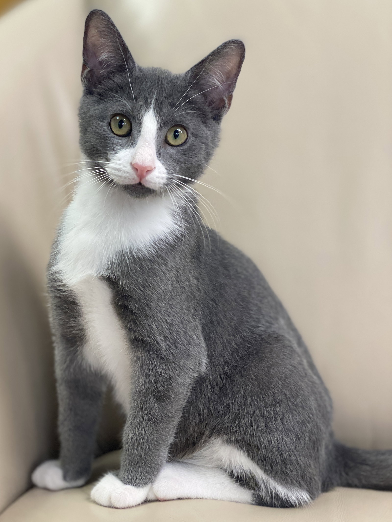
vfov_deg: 36.8
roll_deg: -1.5
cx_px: 196
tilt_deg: -16.4
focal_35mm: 52
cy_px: 261
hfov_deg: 28.0
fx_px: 785
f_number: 2
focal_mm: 6
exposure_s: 1/62
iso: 125
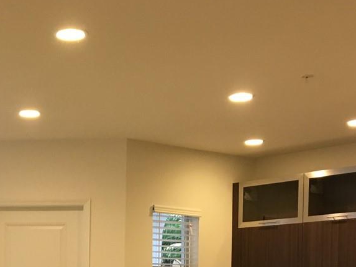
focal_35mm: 81
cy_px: 346
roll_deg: +0.9
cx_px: 56
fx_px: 833
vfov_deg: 17.1
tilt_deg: +0.2
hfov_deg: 23.6
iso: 100
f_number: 2.2
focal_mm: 4.15
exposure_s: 1/30
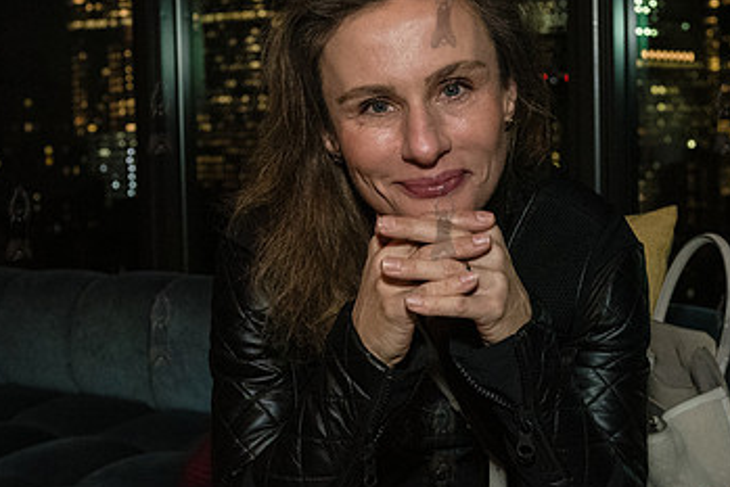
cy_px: 197
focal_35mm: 70
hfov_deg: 28.8
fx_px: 1420
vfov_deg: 19.5
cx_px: 417
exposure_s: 1/200
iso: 6400
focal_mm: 35
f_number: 5
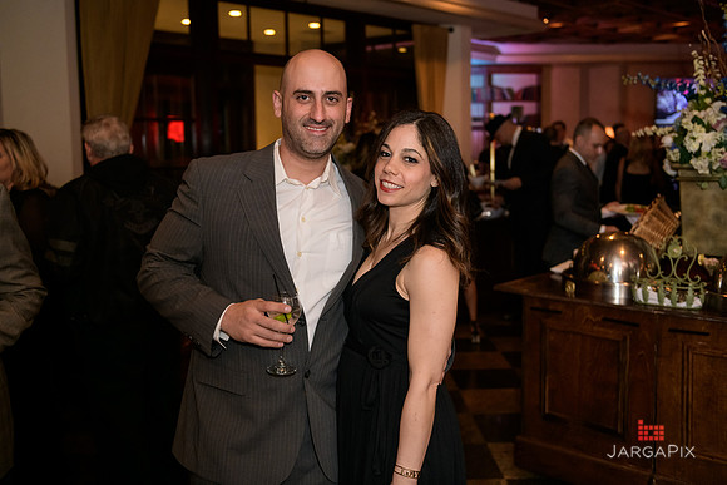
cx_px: 364
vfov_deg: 34.7
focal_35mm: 38
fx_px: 776
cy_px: 226
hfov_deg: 50.2
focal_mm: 36
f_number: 3.2
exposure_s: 1/125
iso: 1600
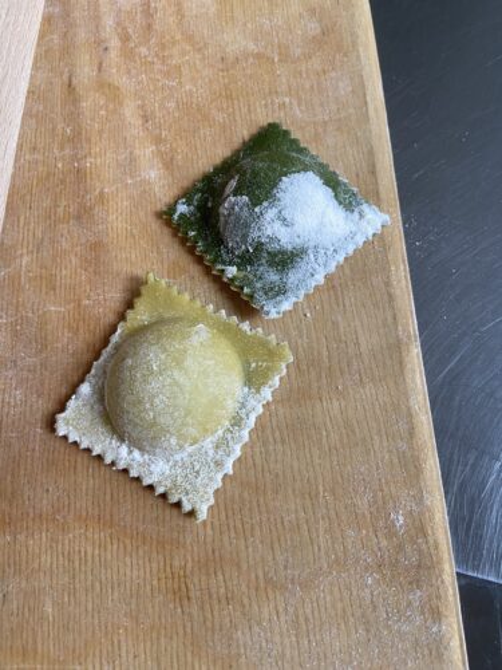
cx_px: 251
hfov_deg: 53.1
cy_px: 335
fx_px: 503
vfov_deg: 67.3
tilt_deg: -69.8
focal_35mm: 26
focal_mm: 4.25
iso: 200
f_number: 1.8
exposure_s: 1/60
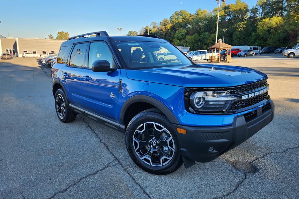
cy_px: 88
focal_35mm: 24
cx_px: 150
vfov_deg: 53.0
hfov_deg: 73.8
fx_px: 199
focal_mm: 5.4
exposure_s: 1/374
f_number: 1.8
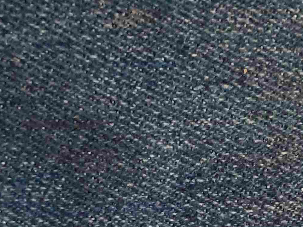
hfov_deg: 17.3
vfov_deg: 13.3
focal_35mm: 111
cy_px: 167
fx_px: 972
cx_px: 306
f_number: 1.9
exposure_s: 1/20
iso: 500
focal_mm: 3.6
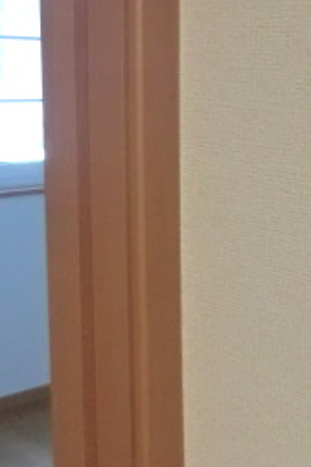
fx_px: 817
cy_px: 182
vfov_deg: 31.8
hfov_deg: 18.0
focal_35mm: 63
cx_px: 526
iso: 800
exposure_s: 1/50
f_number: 3.2
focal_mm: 4.3
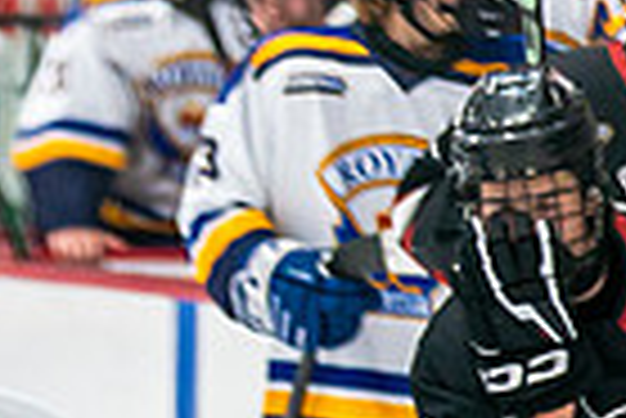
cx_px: -378
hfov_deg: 1.8
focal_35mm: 1174
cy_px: 780
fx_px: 20436
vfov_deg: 1.2
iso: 640
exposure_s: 1/640
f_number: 2.8
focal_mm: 170
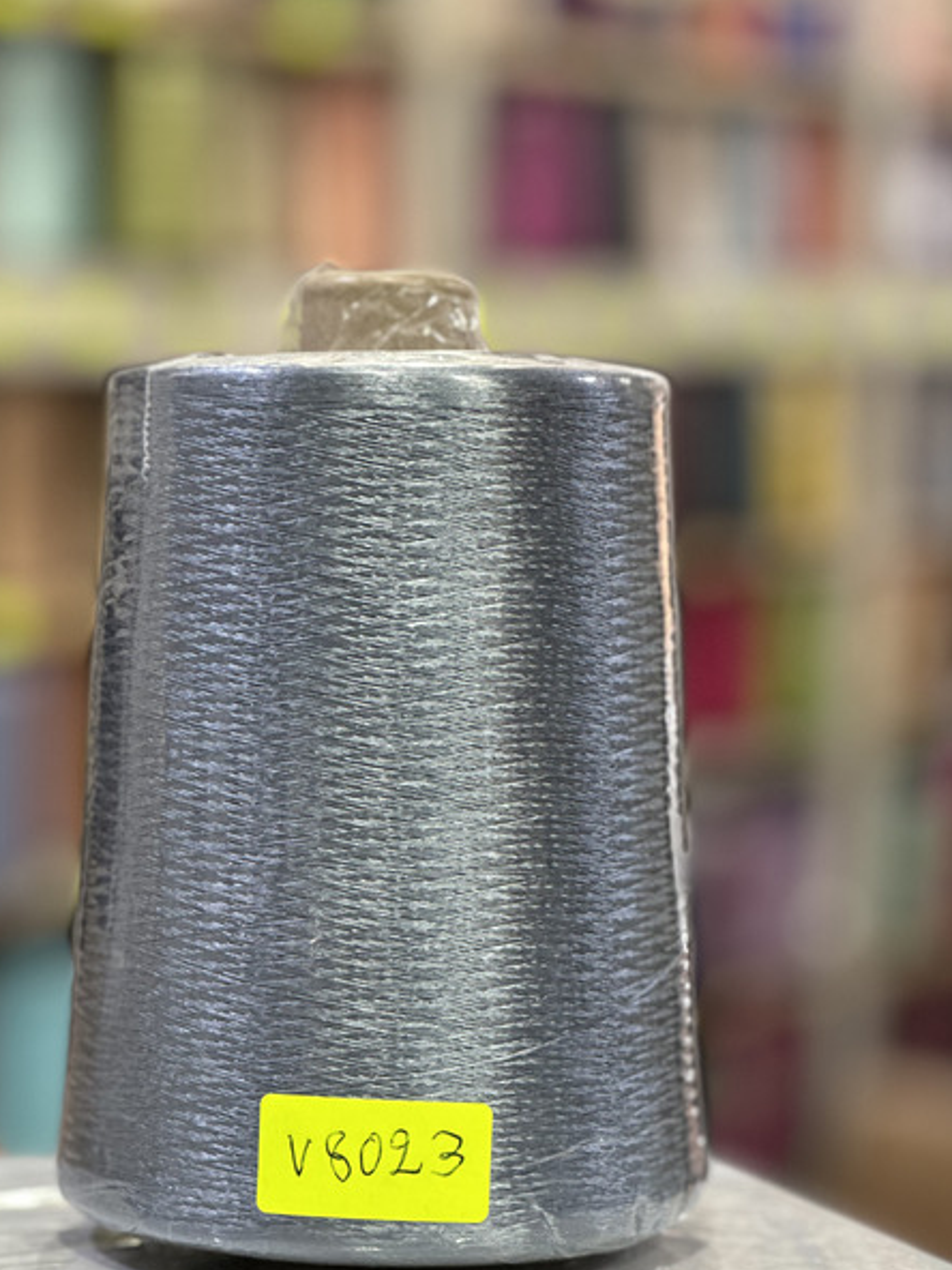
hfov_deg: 14.2
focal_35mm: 104
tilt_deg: -4.1
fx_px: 3814
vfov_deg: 18.9
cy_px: 646
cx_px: 388
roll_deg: -1.1
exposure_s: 1/33
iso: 200
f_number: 2.8
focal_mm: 9
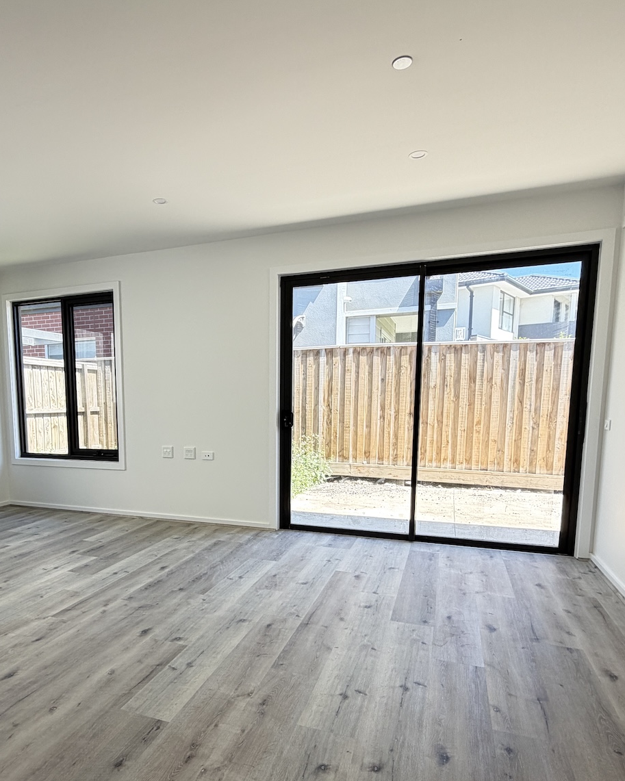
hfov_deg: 59.9
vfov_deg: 71.8
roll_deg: +0.9
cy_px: 472
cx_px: 224
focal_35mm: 23
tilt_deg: -8.0
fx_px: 532
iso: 64
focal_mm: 2.22
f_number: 2.2
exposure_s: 1/121
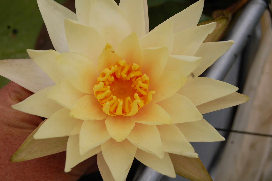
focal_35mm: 57
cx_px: 136
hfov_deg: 35.1
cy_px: 90
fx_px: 430
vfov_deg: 23.7
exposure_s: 1/400
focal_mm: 38
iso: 200
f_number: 10
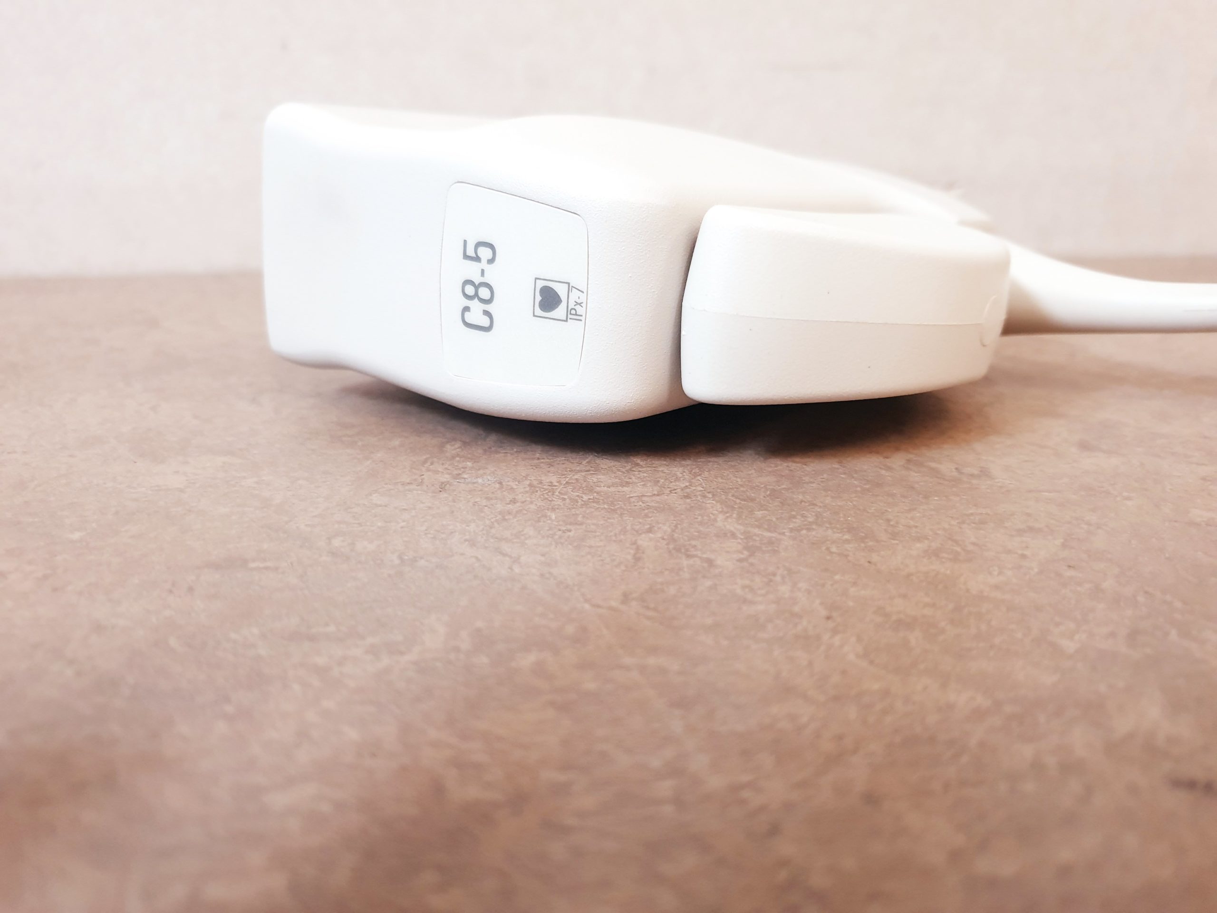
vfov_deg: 53.1
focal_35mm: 26
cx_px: 608
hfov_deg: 67.3
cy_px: 456
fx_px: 914
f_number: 1.5
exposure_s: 1/50
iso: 250
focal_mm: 4.3
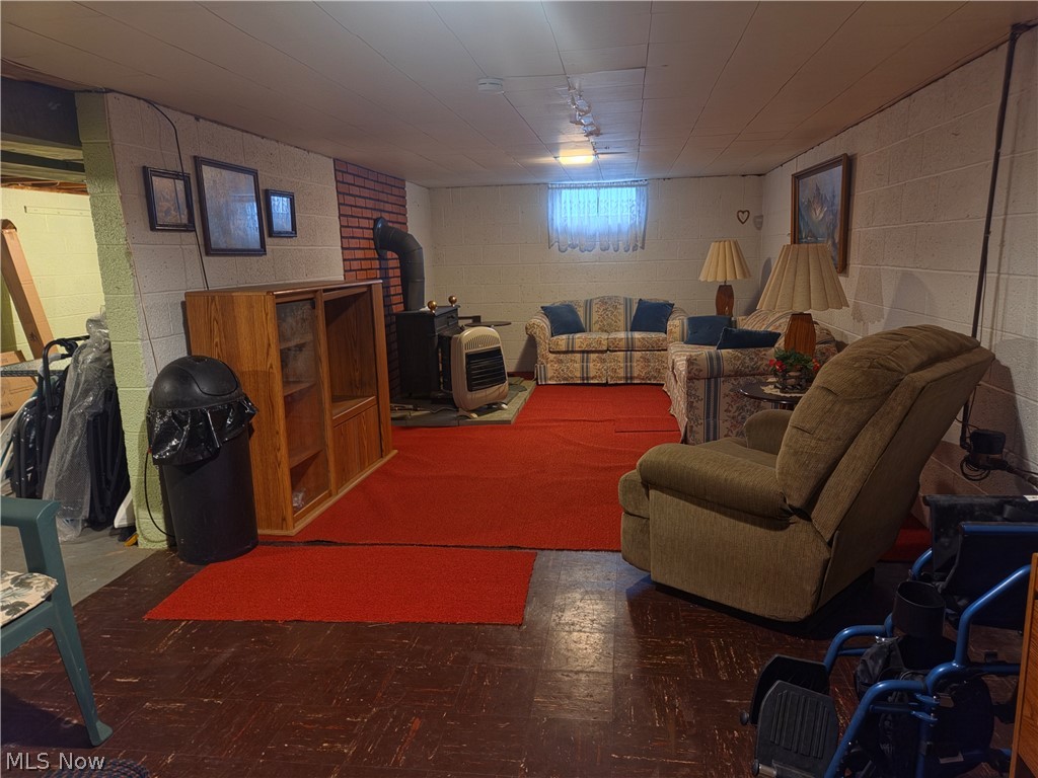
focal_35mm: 23
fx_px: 690
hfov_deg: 73.9
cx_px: 519
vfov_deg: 58.9
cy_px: 389
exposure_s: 1/13.4
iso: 400
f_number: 1.8
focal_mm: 5.4
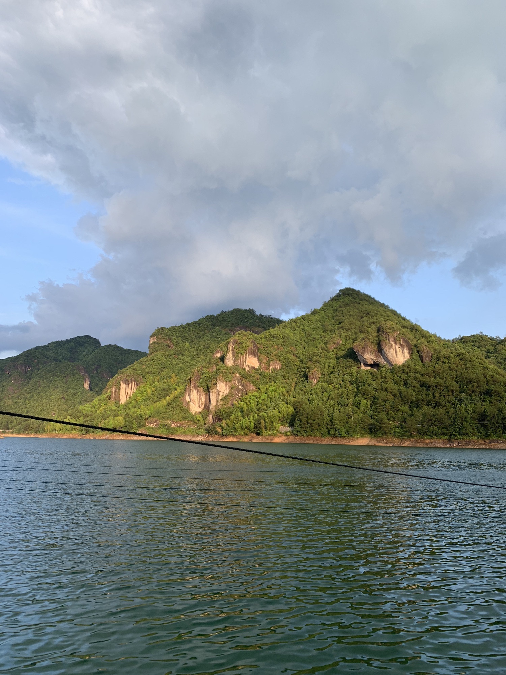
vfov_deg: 67.3
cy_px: 338
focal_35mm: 26
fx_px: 507
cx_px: 253
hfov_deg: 53.1
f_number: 1.8
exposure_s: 1/417
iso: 25
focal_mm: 4.25
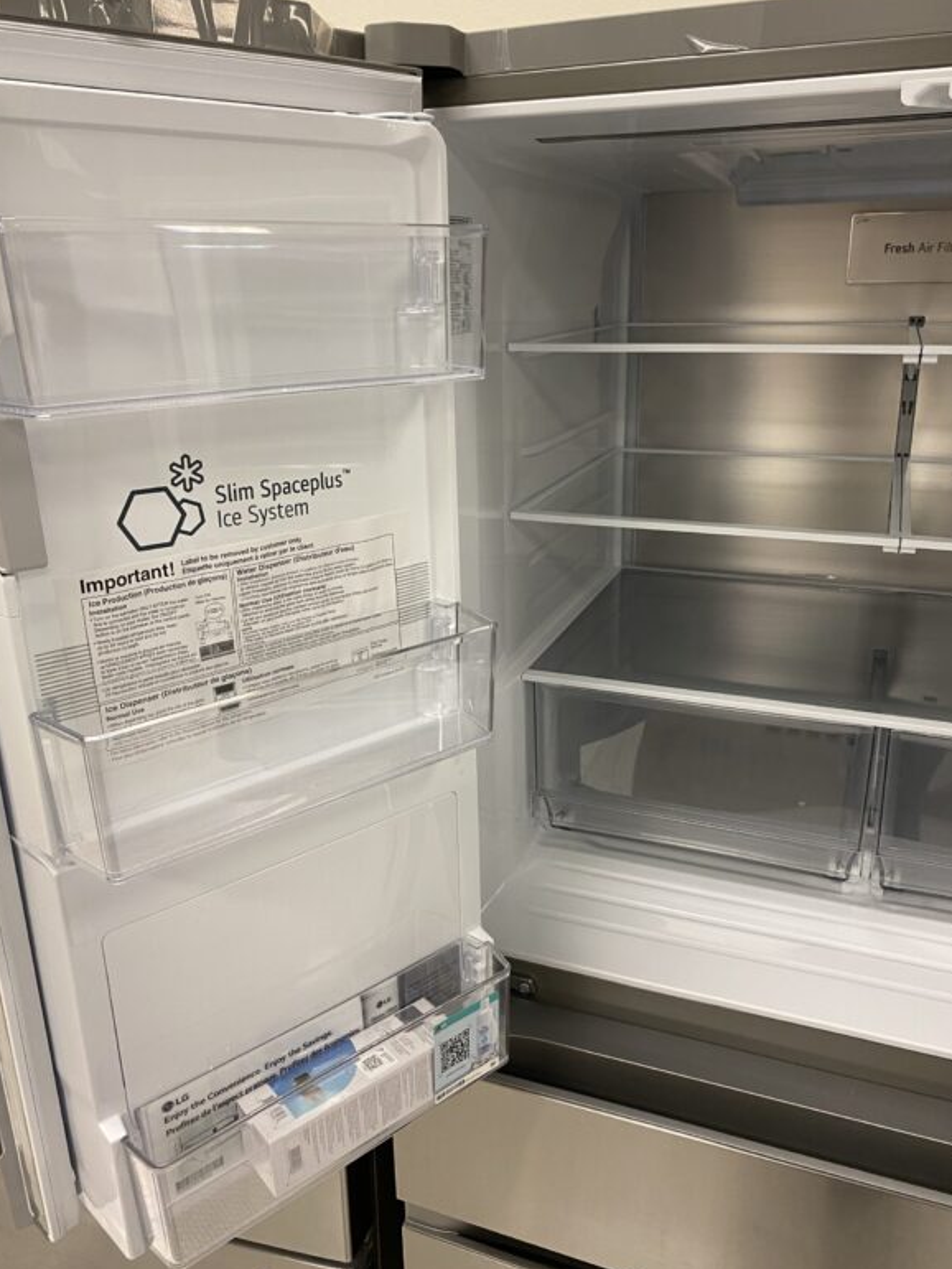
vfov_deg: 65.3
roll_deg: +1.0
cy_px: 620
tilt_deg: -16.6
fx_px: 990
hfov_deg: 51.4
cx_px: 483
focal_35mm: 27
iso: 125
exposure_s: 1/66
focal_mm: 4.25
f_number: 1.8
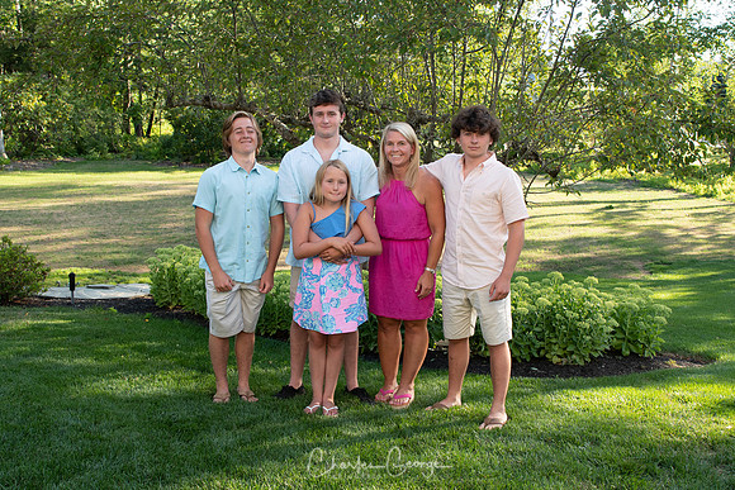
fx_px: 735
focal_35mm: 36
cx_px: 368
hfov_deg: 53.1
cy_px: 245
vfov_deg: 36.9
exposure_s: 1/200
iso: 400
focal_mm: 24
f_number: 5.6
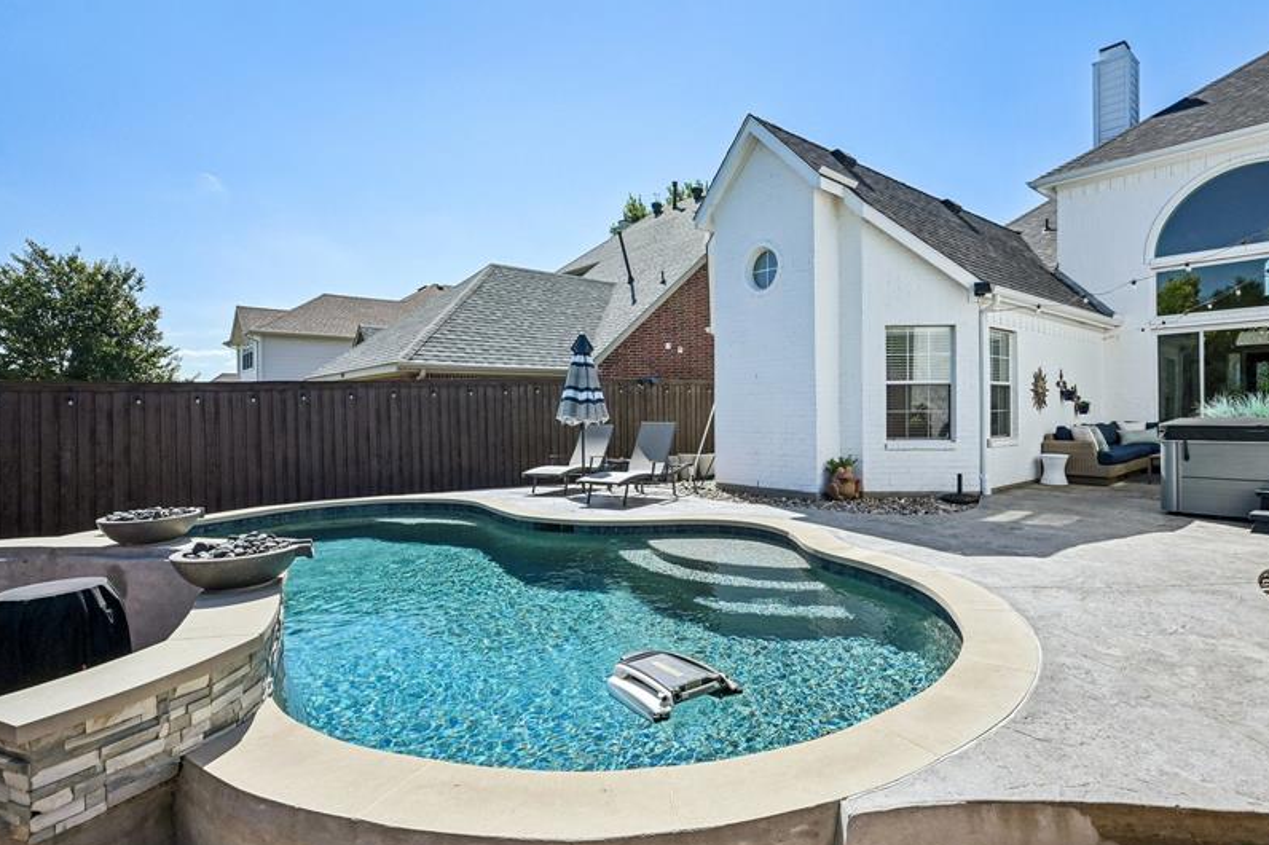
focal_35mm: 18
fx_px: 634
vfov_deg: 67.2
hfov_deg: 89.7
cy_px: 391
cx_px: 706
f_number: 9
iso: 250
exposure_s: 1/1000
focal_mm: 14
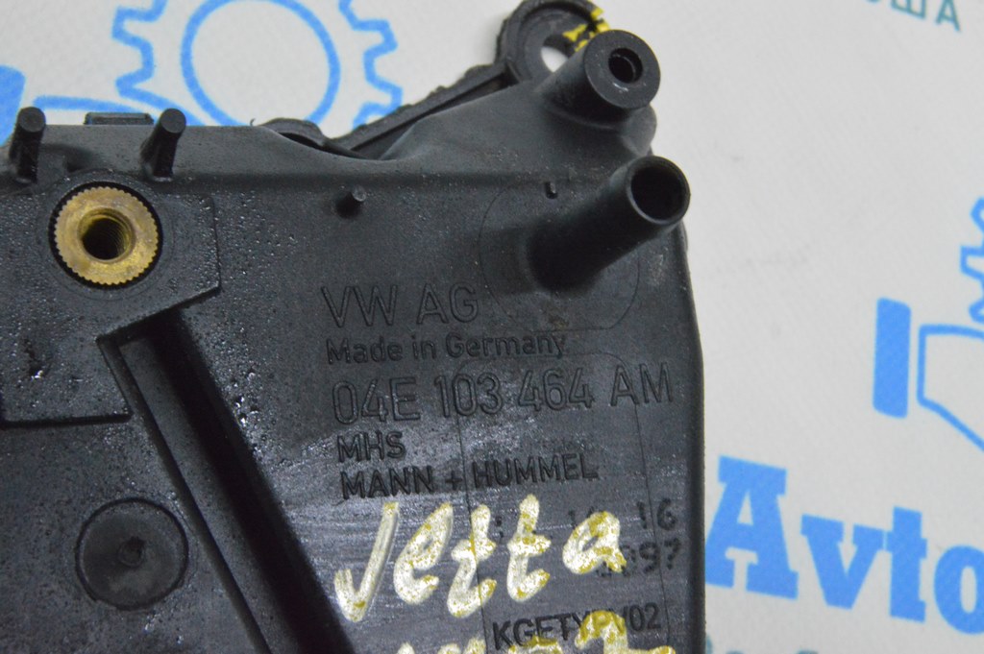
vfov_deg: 22.6
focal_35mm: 60
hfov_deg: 33.4
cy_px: 327
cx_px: 492
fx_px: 1639
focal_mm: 40
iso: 6400
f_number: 20
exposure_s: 1/20
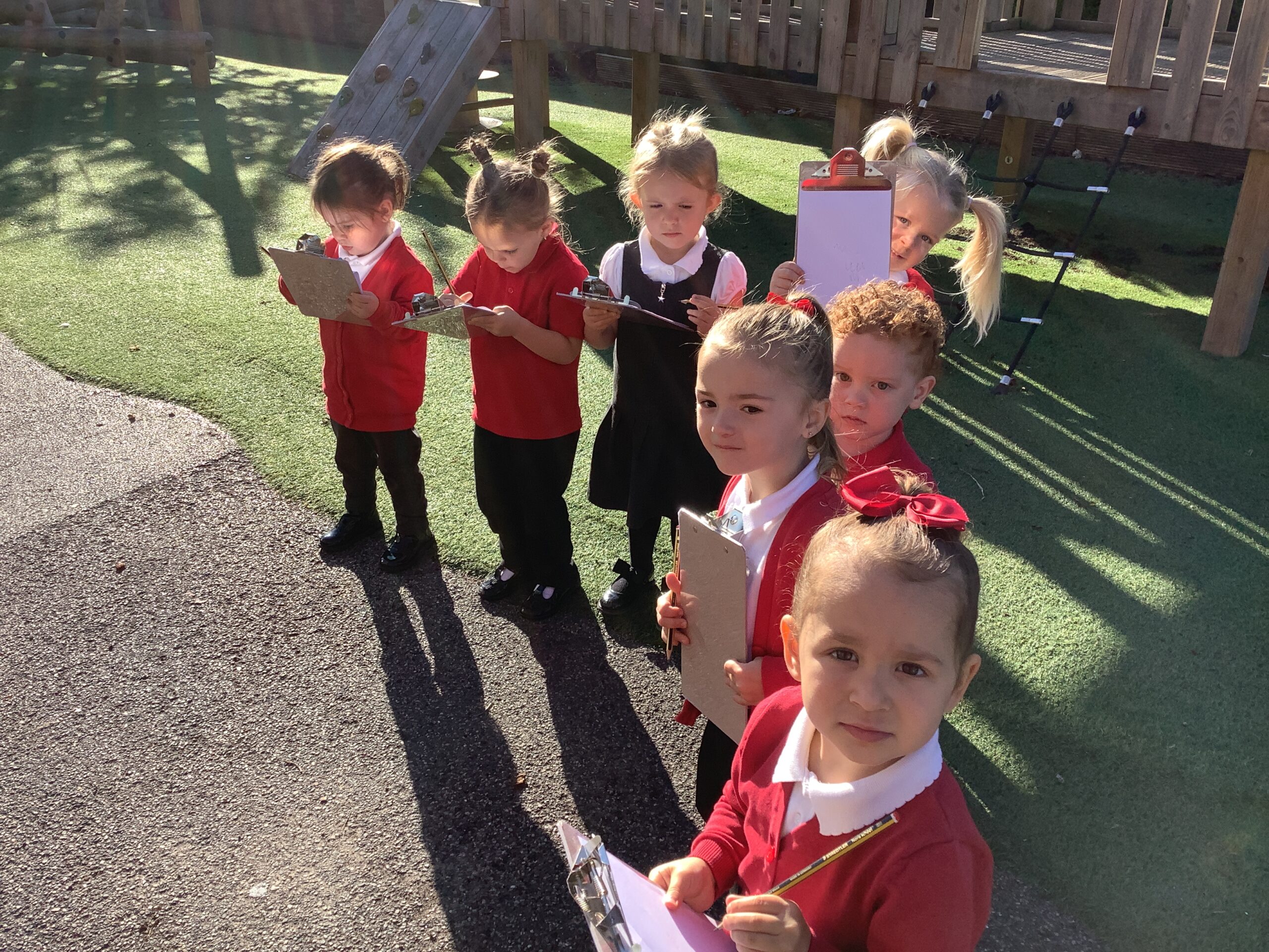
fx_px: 1136
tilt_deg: -26.6
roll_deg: +0.0
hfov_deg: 58.4
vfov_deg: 45.4
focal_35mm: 31
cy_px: 476
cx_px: 634
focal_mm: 3.3
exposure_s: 1/550
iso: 25
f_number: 2.4
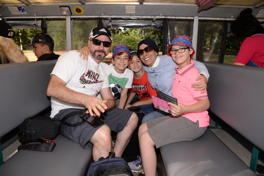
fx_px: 176
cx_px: 132
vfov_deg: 53.2
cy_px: 88
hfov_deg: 73.7
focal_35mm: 24
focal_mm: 24
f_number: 8
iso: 200
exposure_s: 1/125
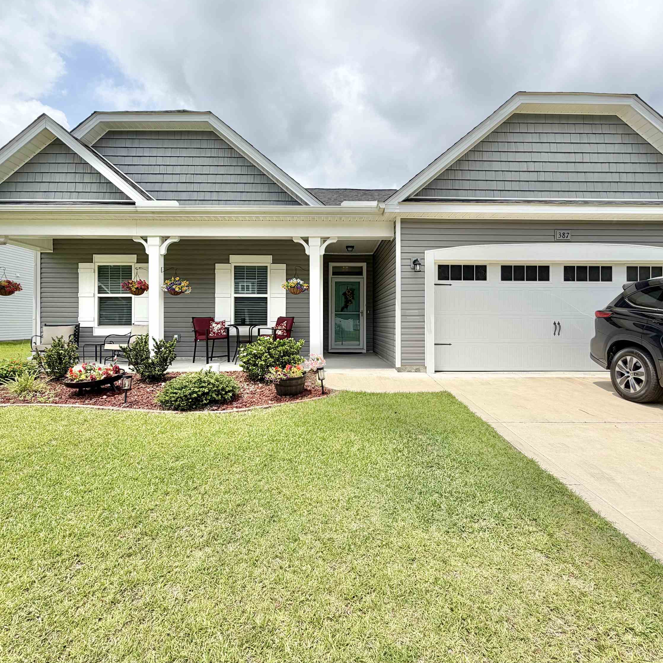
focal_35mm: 17
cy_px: 324
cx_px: 342
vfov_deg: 84.0
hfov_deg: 83.9
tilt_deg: -0.8
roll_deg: -0.1
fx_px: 368
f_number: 2.2
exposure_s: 1/955
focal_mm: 2.22
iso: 20
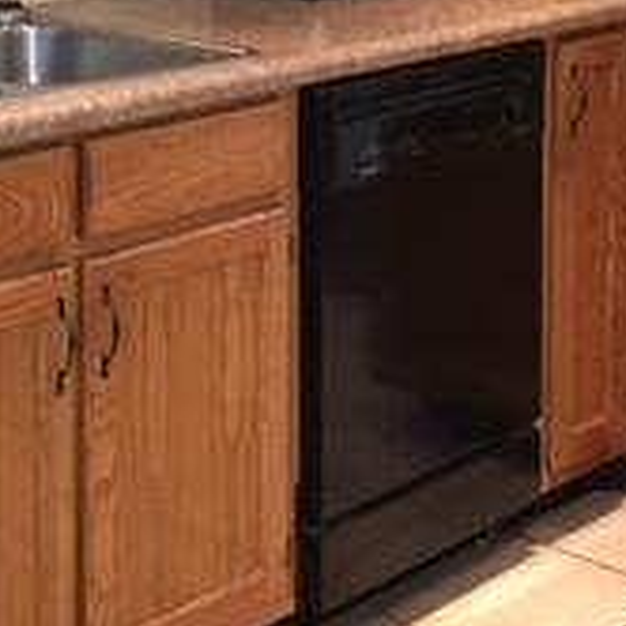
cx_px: 109
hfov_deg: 17.4
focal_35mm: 99
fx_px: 2026
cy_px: -151
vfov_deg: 16.7
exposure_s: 1/16
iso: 160
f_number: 2.2
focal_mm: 4.15
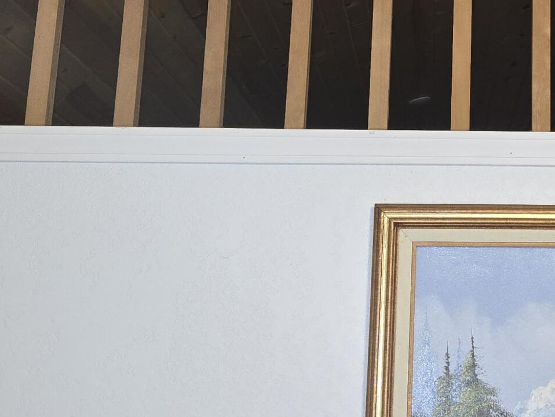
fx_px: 1155
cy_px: -9
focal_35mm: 72
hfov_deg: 25.8
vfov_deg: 19.8
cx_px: 536
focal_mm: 5.4
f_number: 1.8
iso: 125
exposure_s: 1/24
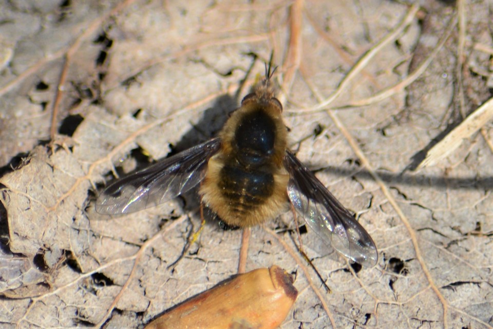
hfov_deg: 4.6
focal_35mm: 450
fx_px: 6162
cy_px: 164
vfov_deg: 3.1
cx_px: 246
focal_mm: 300
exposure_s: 1/640
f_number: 6.3
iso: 200
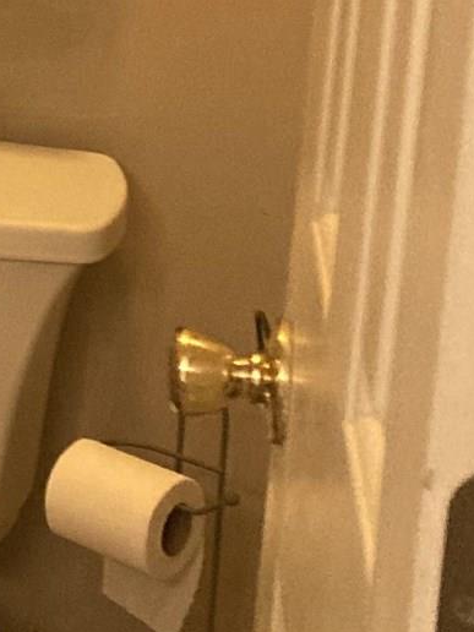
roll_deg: -0.5
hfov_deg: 10.6
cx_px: -560
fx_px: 2282
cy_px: -158
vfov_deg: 15.1
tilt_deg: -9.2
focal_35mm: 125
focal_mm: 3.99
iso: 400
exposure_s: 1/40
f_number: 1.8
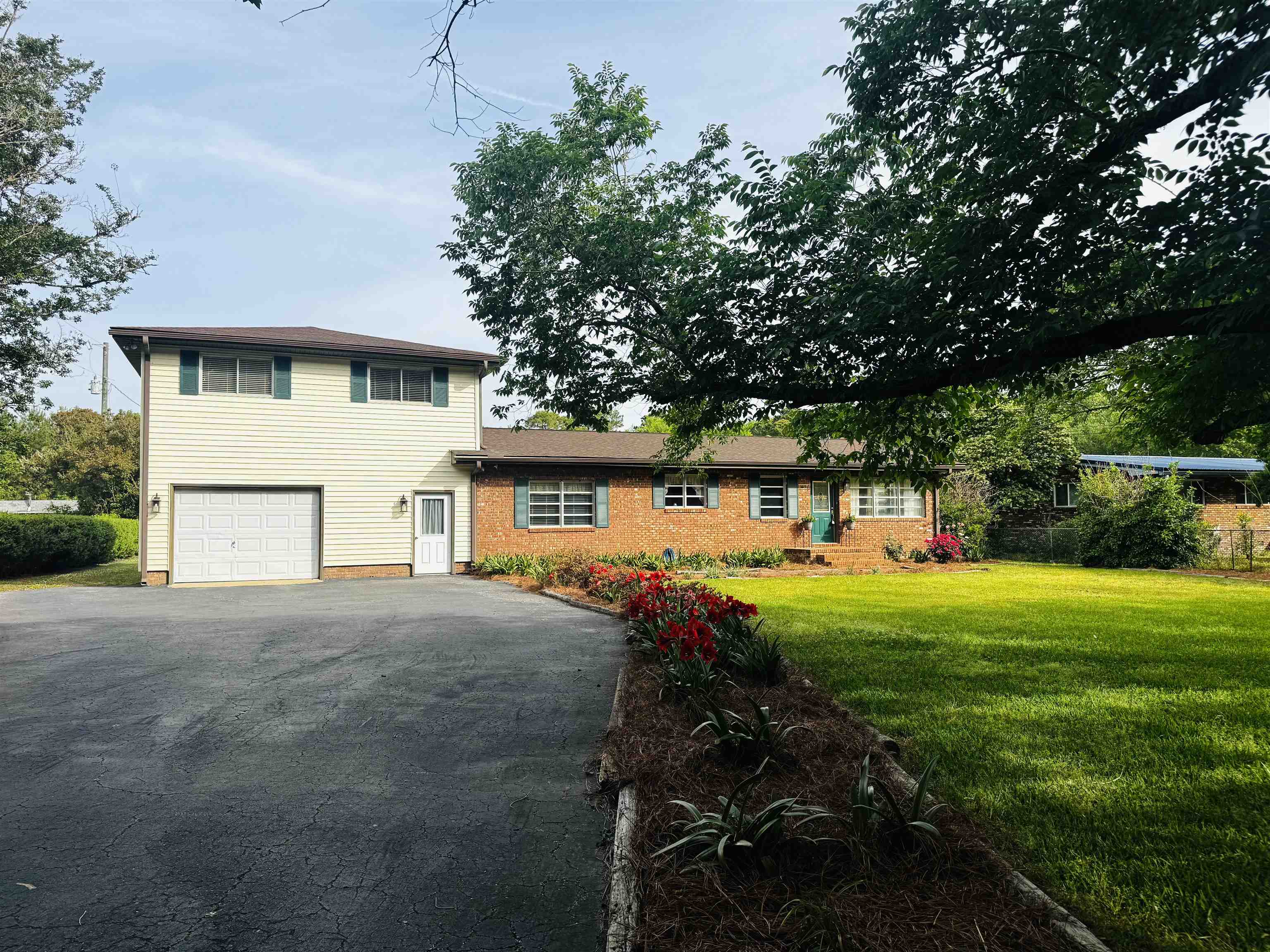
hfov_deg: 71.6
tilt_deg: +2.0
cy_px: 476
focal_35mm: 24
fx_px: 881
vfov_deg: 56.8
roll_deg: +0.6
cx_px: 635
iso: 80
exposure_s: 1/3597
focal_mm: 6.76
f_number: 1.78
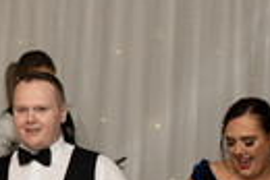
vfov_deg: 3.9
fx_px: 2680
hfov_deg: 5.7
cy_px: 223
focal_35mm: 357
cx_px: -201
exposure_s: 1/200
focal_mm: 100
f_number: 2.8
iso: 400
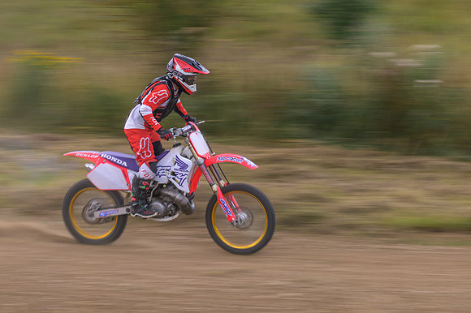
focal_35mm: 120
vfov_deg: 11.4
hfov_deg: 17.0
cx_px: 236
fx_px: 1572
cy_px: 156
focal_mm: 70
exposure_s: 1/80
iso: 100
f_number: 11
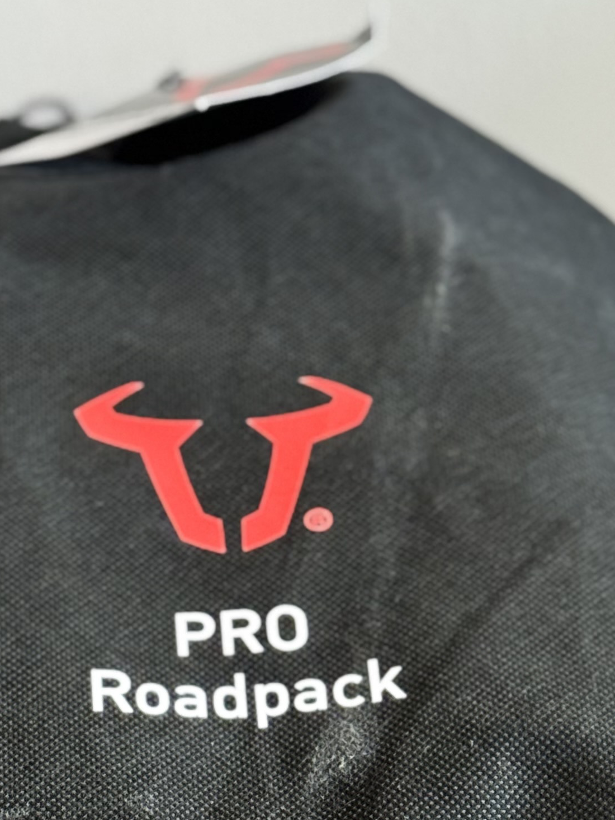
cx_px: 190
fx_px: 3126
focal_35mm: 132
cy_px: 486
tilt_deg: -23.2
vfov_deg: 14.9
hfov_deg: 11.2
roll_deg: +0.4
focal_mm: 6.76
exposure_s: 1/60
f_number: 1.78
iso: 200
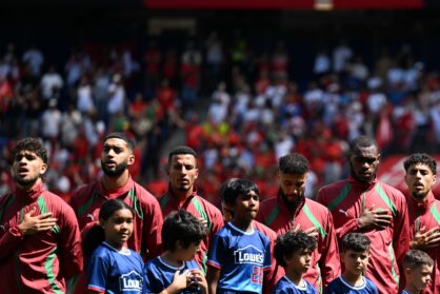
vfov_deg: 3.8
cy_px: 239
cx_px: 377
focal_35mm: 360
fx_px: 4401
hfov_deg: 5.7
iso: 400
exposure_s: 1/5000
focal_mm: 175
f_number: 2.8
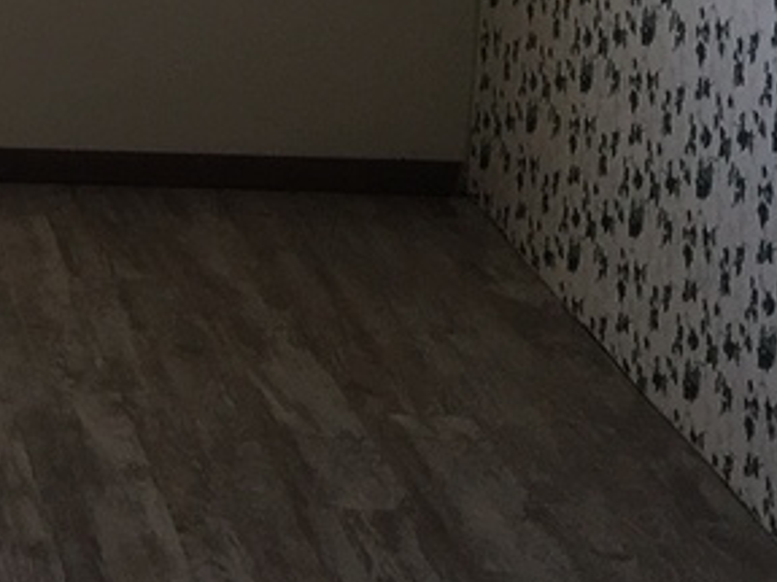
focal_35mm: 145
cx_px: -664
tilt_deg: -7.4
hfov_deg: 12.4
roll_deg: +0.5
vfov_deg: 10.0
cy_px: -210
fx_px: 3255
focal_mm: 4.15
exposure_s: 1/40
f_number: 2.2
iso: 25
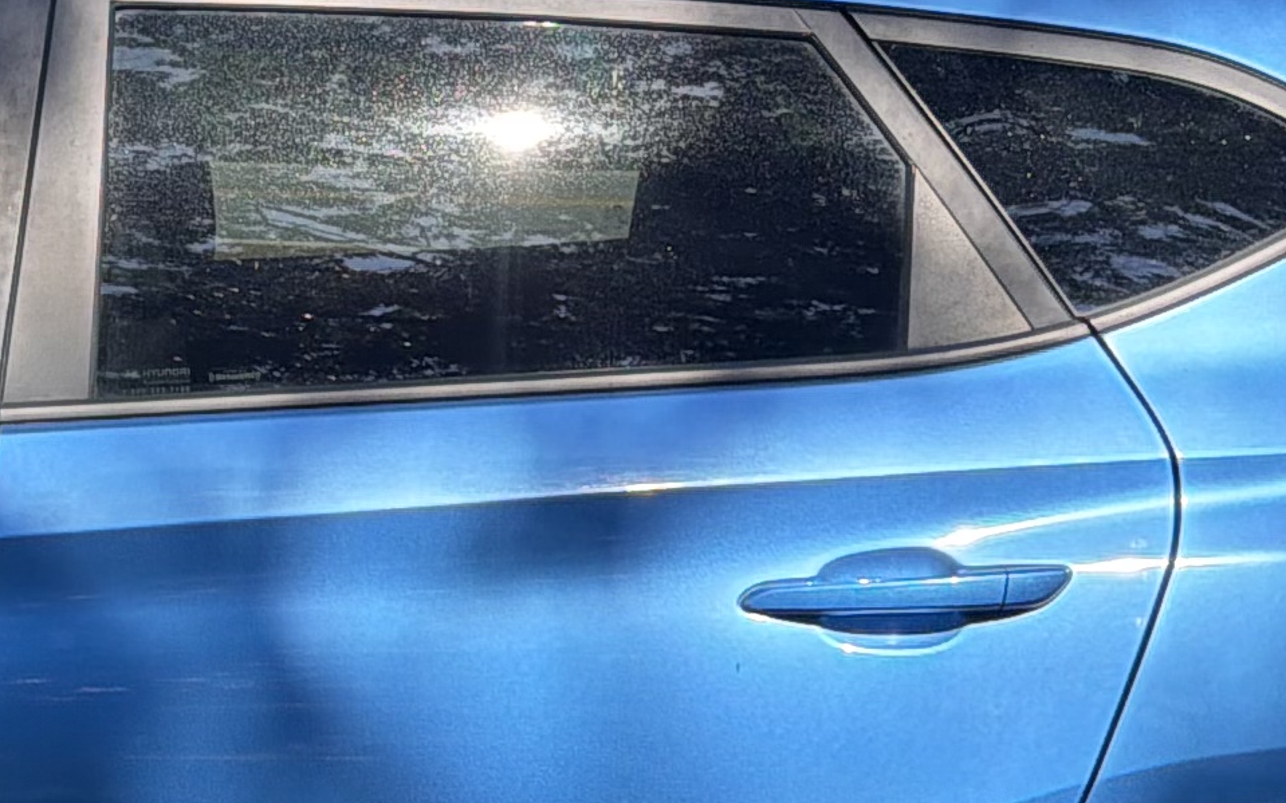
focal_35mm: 107
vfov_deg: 12.0
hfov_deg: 18.5
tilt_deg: -10.2
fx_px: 3749
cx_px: -228
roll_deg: +2.3
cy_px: 971
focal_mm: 6.76
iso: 100
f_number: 1.78
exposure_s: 1/1437
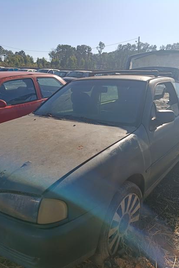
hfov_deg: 46.4
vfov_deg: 65.5
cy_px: 138
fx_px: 209
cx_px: 94
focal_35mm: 28
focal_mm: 4.81
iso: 145
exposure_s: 1/1427
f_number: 1.8
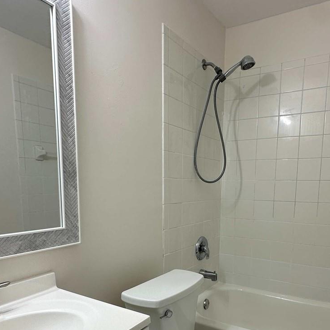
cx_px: 190
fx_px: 291
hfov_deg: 58.8
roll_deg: -0.3
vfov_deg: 57.2
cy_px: 231
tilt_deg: -7.2
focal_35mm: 27
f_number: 2.2
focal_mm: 2.22
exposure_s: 1/134
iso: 40
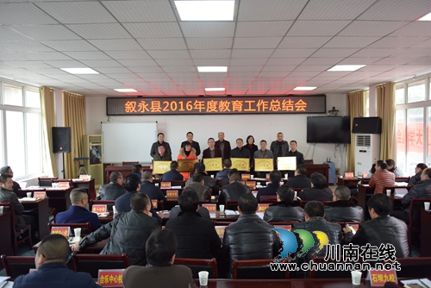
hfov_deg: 63.6
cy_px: 144
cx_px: 216
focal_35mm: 29
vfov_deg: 45.0
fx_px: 347
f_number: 2.8
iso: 1600
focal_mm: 29
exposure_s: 1/125
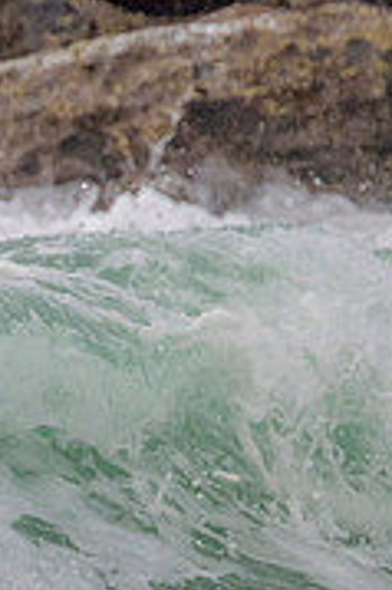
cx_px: -396
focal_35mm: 3523
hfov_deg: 0.4
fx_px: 57649
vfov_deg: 0.6
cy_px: 412
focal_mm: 800
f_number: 11
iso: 1250
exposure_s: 1/2000
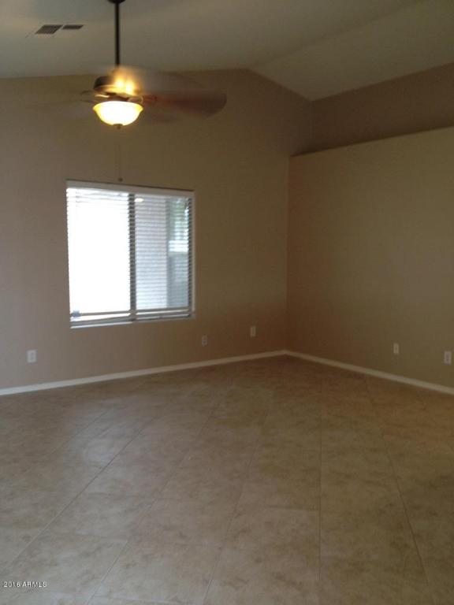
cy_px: 302
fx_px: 612
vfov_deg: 52.6
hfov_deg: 40.7
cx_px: 227
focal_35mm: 35
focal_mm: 4.28
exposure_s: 1/20
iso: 80
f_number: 2.4
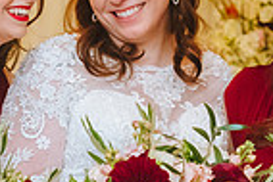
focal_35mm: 188
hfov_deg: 10.9
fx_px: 1427
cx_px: 60
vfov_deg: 7.3
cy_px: 114
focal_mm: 46
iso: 4000
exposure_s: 1/250
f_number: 4.5
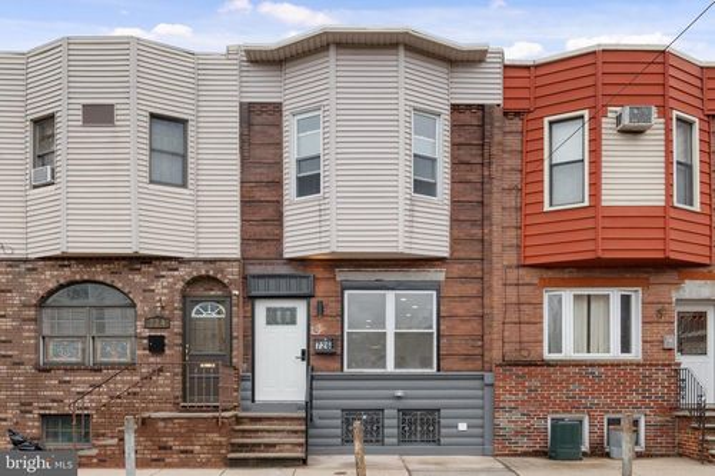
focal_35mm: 30
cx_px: 358
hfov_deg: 61.9
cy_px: 238
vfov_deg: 43.6
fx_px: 596
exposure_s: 1/125
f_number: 9
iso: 640
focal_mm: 20
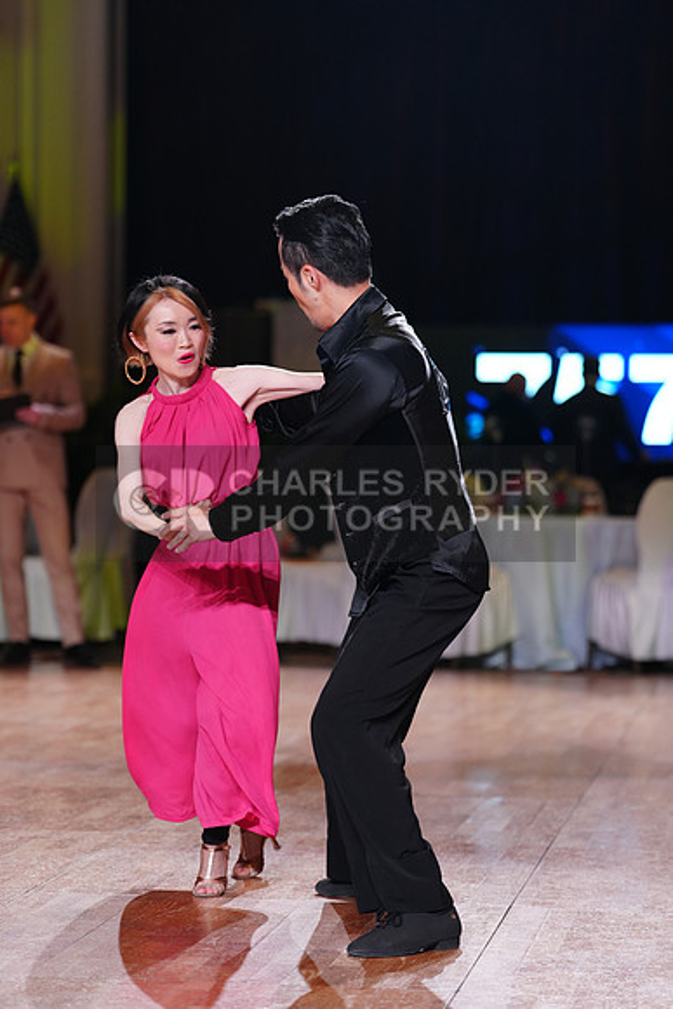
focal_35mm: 110
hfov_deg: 12.5
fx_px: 3083
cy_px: 504
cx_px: 336
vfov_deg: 18.6
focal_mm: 110
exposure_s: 1/400
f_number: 2.8
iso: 1000
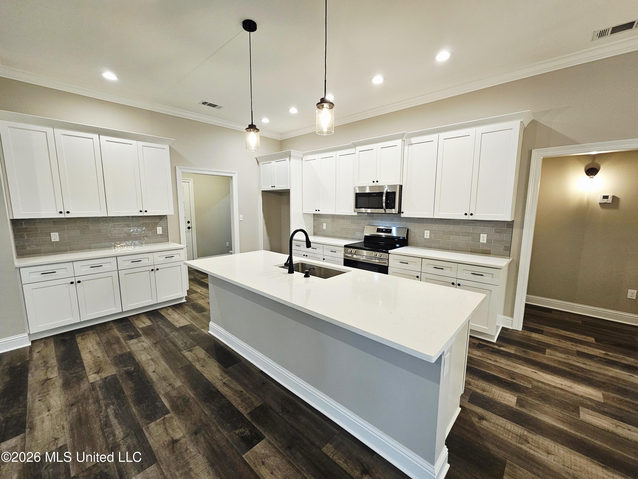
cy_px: 240
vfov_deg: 89.9
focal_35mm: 13
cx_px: 319
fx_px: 240
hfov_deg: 106.2
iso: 125
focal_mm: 2.2
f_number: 2.2
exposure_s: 1/60.2
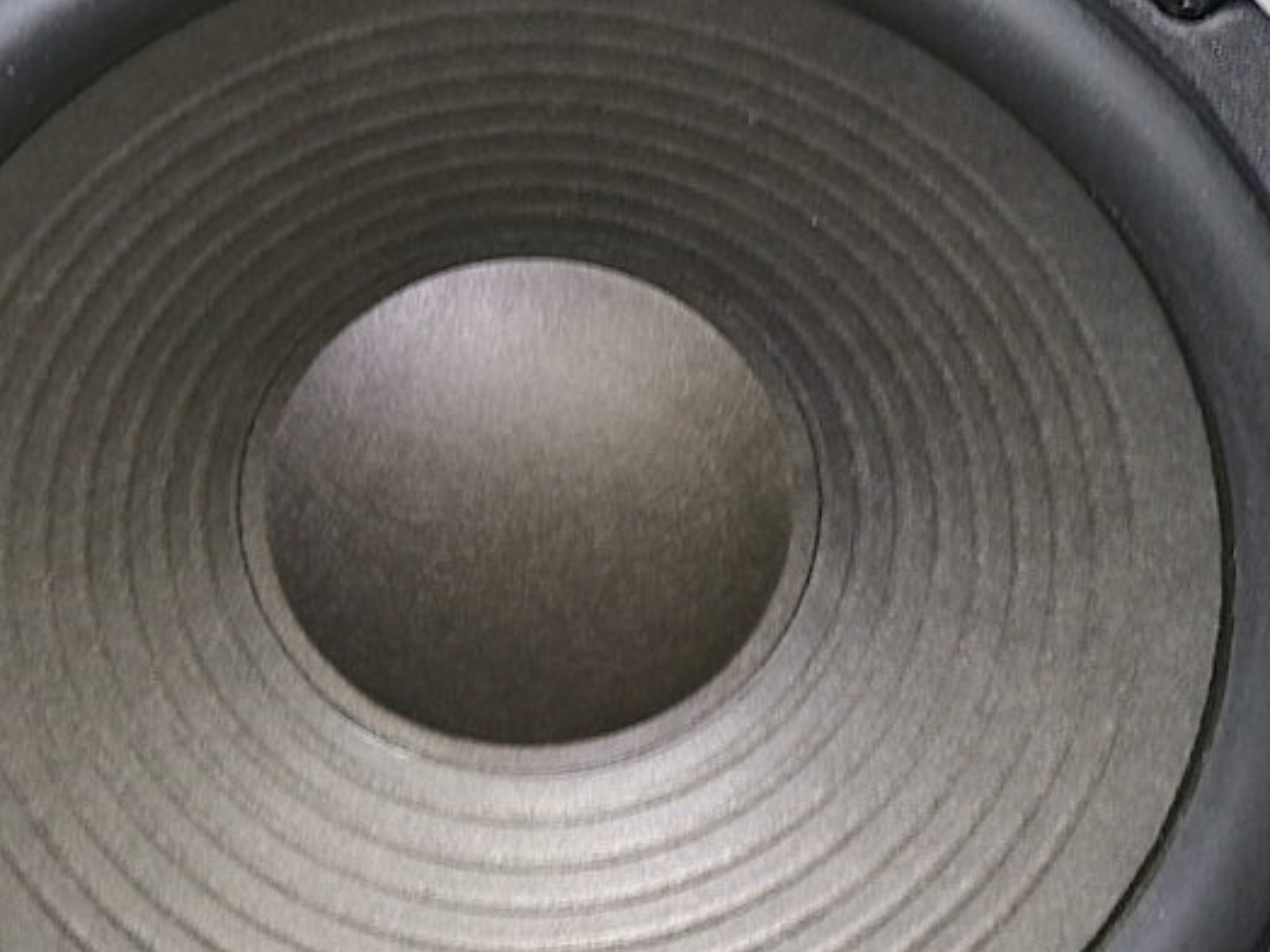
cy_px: 608
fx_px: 14382
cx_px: 514
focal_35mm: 392
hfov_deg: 5.1
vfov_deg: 3.8
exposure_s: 1
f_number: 5.6
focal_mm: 38.4
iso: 100
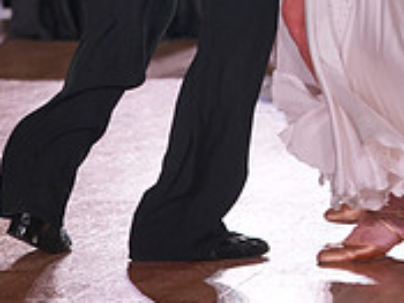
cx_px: 331
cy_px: -167
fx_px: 3231
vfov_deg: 5.3
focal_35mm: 277
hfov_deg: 7.1
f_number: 4
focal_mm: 87
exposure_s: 1/500
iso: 1000
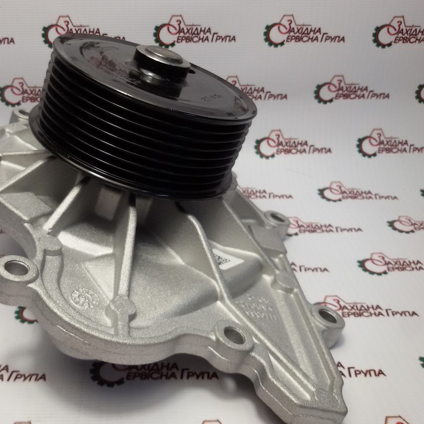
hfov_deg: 44.3
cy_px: 211
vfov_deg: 44.9
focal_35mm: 37
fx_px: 513
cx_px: 142
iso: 64
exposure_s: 1/100
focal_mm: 2.93
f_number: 2.4
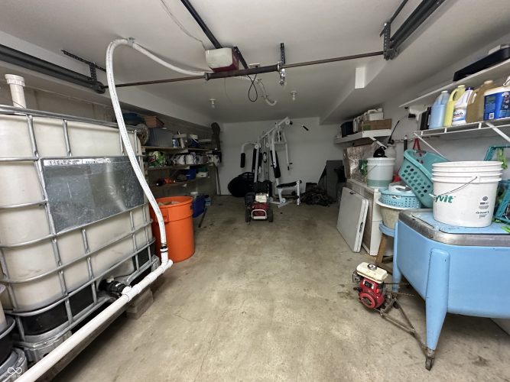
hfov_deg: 102.1
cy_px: 191
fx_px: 206
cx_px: 255
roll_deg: +2.7
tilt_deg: -9.4
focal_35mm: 14
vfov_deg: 85.7
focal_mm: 2.22
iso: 800
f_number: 2.2
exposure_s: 1/60
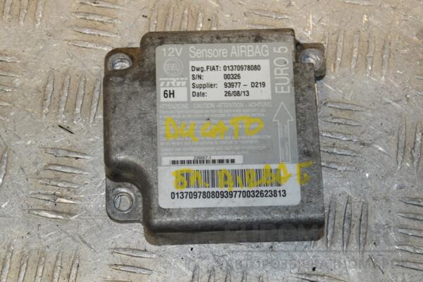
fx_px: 1093
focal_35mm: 93
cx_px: 212
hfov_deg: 21.9
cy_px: 141
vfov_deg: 14.7
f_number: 10
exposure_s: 1/200
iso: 800
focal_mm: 62
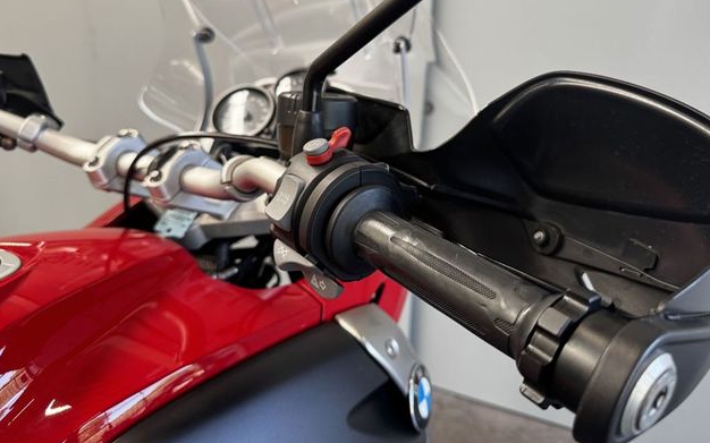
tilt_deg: -18.0
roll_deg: -1.4
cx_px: 356
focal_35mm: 26
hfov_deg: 70.4
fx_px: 503
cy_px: 193
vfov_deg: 47.5
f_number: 1.78
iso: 160
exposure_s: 1/121
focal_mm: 6.76
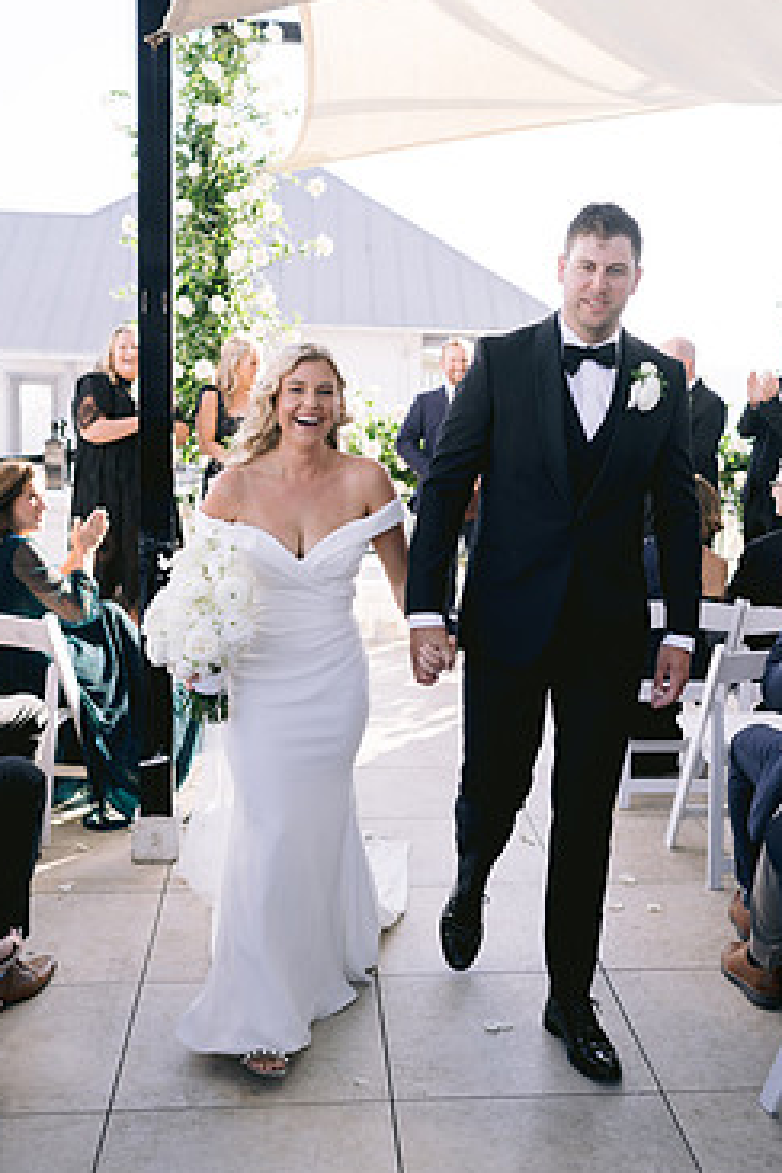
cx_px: 458
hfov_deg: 31.1
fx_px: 1401
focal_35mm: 43
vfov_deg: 45.4
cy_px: 554
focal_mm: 35
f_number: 2.8
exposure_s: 1/1250
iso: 200
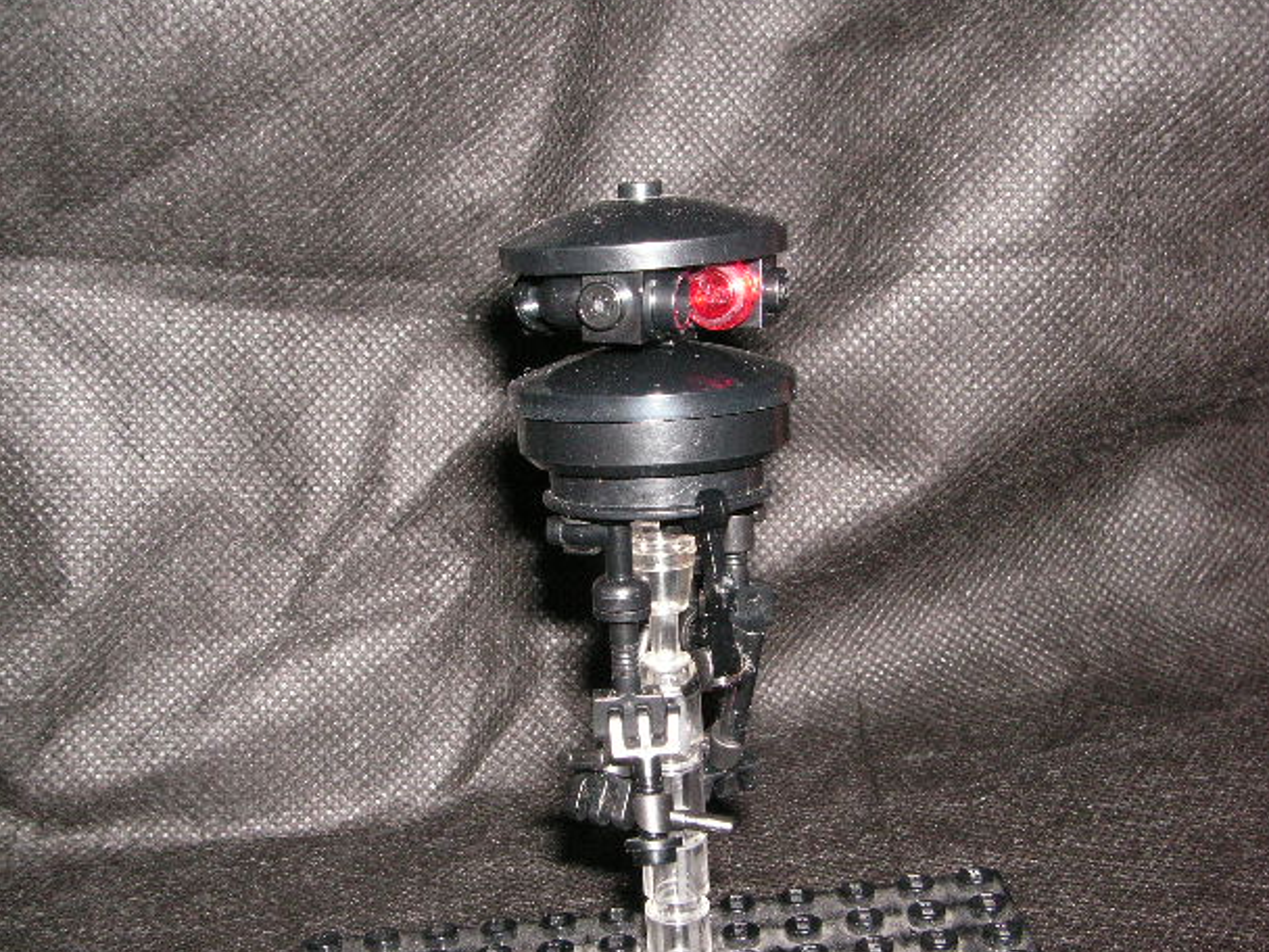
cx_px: 666
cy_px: 472
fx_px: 1466
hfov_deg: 46.8
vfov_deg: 36.0
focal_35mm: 40
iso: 160
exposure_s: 1/45
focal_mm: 6.3
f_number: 6.6
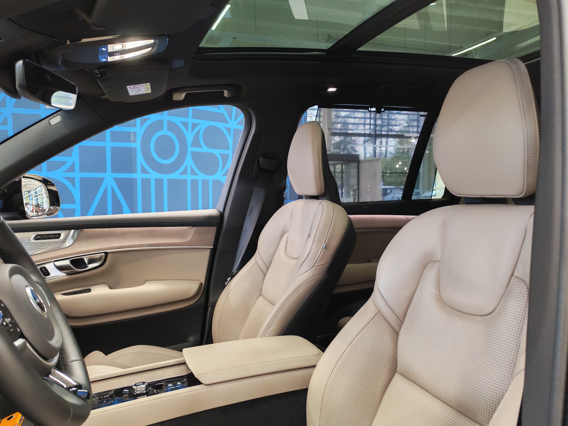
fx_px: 509
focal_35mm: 31
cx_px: 284
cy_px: 213
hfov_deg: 58.4
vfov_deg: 45.4
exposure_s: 1/33
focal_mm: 6.12
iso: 2000
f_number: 1.9
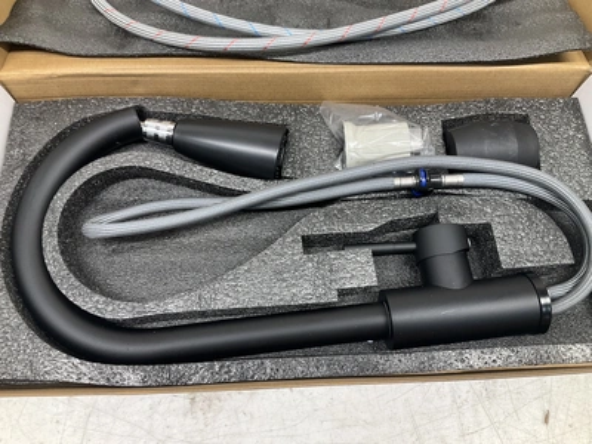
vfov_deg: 48.2
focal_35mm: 29
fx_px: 496
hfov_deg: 61.7
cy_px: 222
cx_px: 296
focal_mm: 3
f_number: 1.8
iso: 50
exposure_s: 1/60
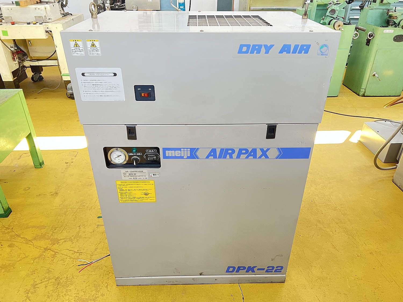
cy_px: 151
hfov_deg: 67.3
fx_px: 303
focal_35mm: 26
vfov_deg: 53.1
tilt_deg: -31.5
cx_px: 202
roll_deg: -0.7
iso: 400
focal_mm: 5.7
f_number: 1.5
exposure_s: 1/60
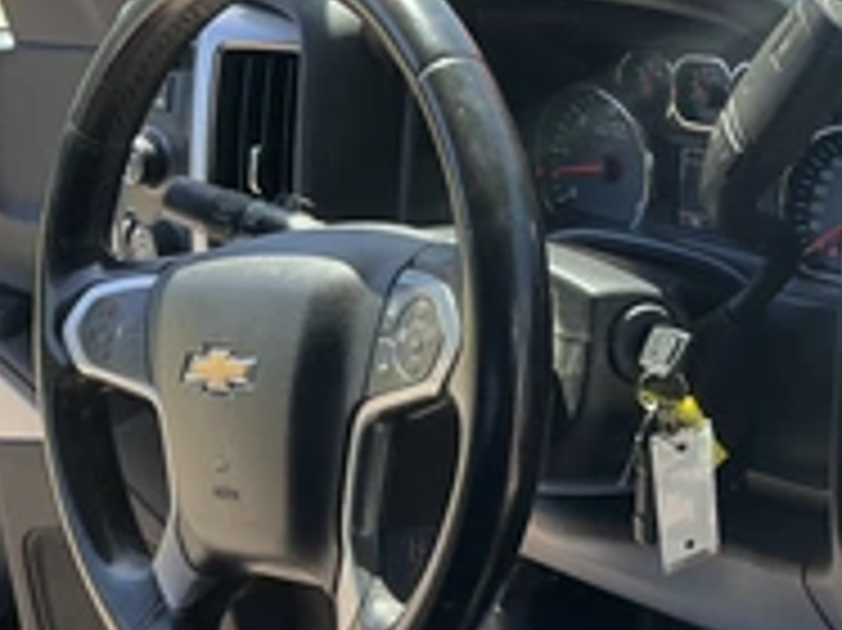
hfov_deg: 29.1
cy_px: 356
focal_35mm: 62
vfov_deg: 23.6
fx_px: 1507
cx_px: 851
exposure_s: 1/251
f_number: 1.8
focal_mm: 3
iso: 25
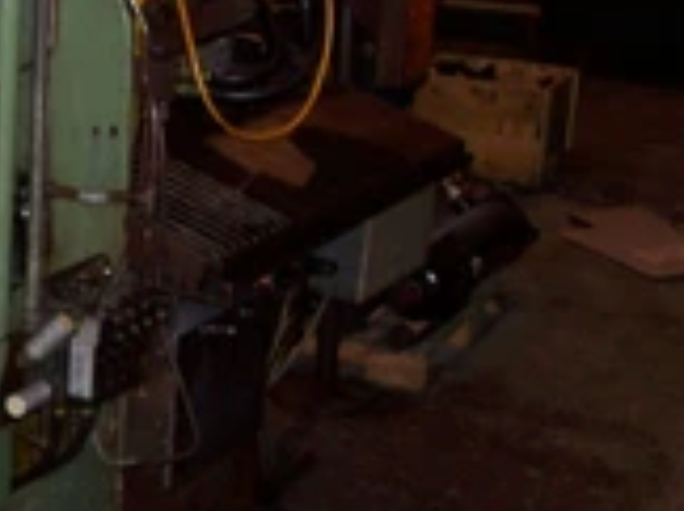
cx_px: -51
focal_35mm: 89
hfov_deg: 21.1
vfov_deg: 16.6
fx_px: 1756
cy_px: 236
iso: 80
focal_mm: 6
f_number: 2.7
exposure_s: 1/64
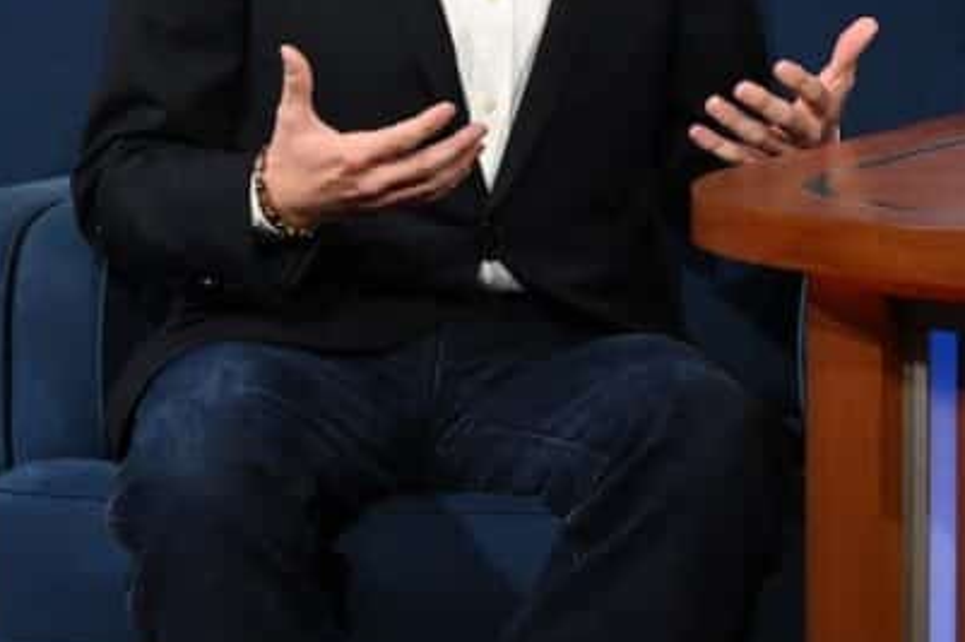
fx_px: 7582
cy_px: 226
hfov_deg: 7.2
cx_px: 1138
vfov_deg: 4.9
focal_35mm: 283
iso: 6400
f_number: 6.3
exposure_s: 1/200
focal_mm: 86
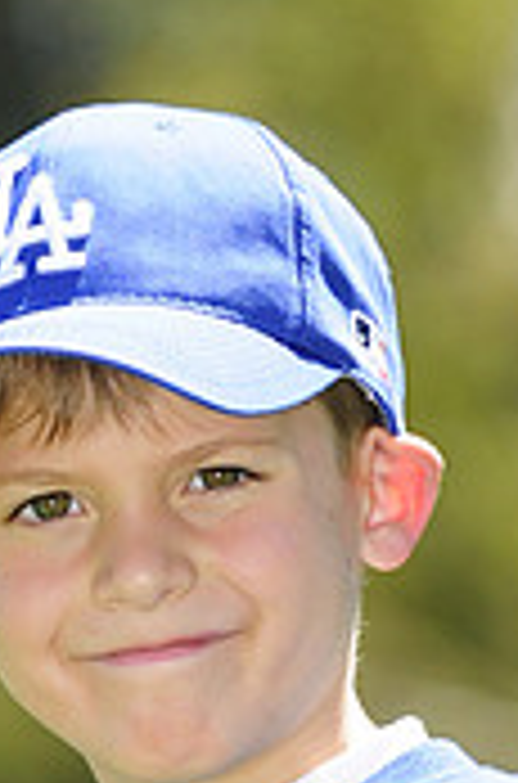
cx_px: 155
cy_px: 927
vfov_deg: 2.7
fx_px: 16863
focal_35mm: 777
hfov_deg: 1.8
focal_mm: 155
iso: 200
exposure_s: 1/800
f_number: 4
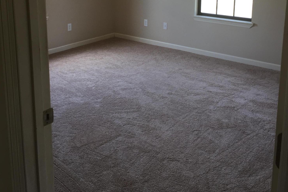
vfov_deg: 31.3
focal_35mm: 41
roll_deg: -0.3
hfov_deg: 47.4
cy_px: 23
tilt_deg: -11.4
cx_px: 146
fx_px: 328
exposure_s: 1/60
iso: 40
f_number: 2.2
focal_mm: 4.15
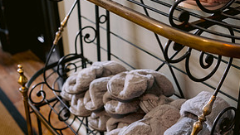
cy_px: 30
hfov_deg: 36.6
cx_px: 121
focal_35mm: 57
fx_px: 363
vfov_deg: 20.9
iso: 800
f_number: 3.2
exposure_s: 1/6
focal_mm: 35
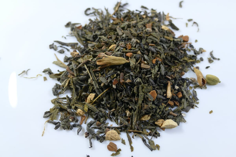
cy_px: 78
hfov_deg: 44.5
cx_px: 118
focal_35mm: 44
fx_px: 288
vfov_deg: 30.5
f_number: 3.2
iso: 320
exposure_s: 1/80
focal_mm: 16
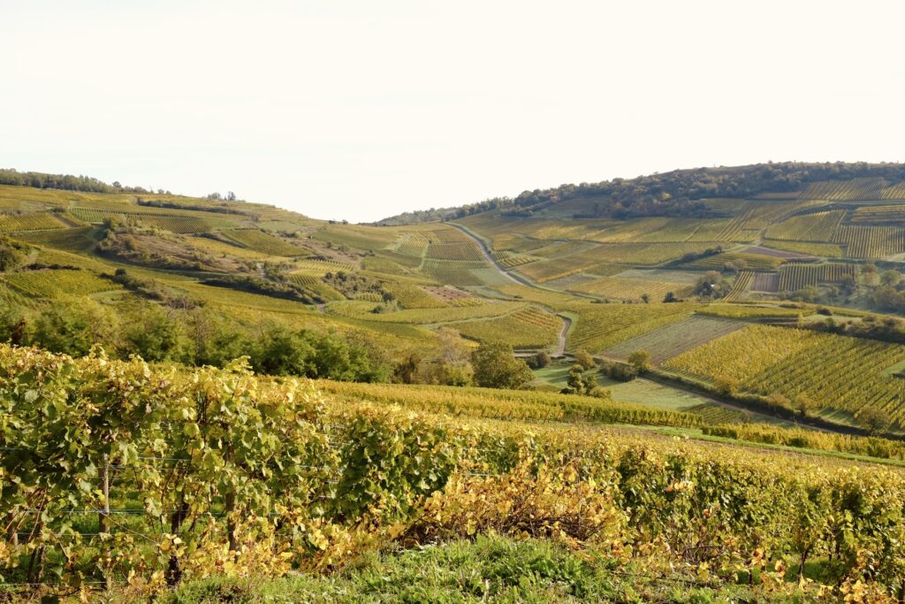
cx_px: 452
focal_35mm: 33
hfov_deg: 57.2
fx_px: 830
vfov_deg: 40.0
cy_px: 302
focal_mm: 22.3
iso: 200
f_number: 5
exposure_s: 1/420
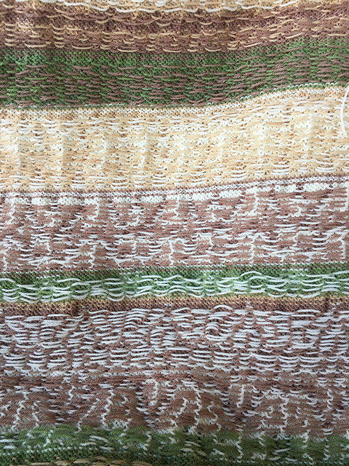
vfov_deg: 61.7
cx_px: 174
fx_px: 390
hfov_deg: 48.2
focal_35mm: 29
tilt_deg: -48.0
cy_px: 233
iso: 32
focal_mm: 4.15
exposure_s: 1/33
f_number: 2.2
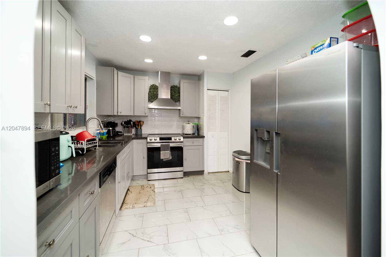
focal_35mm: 14
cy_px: 128
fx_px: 150
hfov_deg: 104.3
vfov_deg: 81.2
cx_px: 193
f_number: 3.5
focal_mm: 14
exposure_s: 1/125
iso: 640
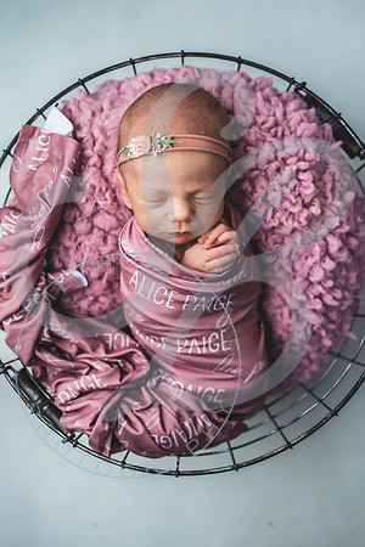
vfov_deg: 39.6
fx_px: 760
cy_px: 274
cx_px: 182
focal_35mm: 50
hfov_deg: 27.0
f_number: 2.8
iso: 100
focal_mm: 50
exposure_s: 1/125
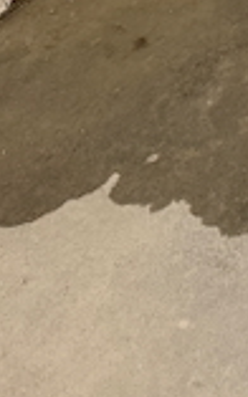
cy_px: -119
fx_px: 1126
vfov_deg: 18.6
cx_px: 724
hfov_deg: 9.8
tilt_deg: -38.1
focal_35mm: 104
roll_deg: +9.1
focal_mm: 6.76
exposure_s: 1/50
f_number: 1.78
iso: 320
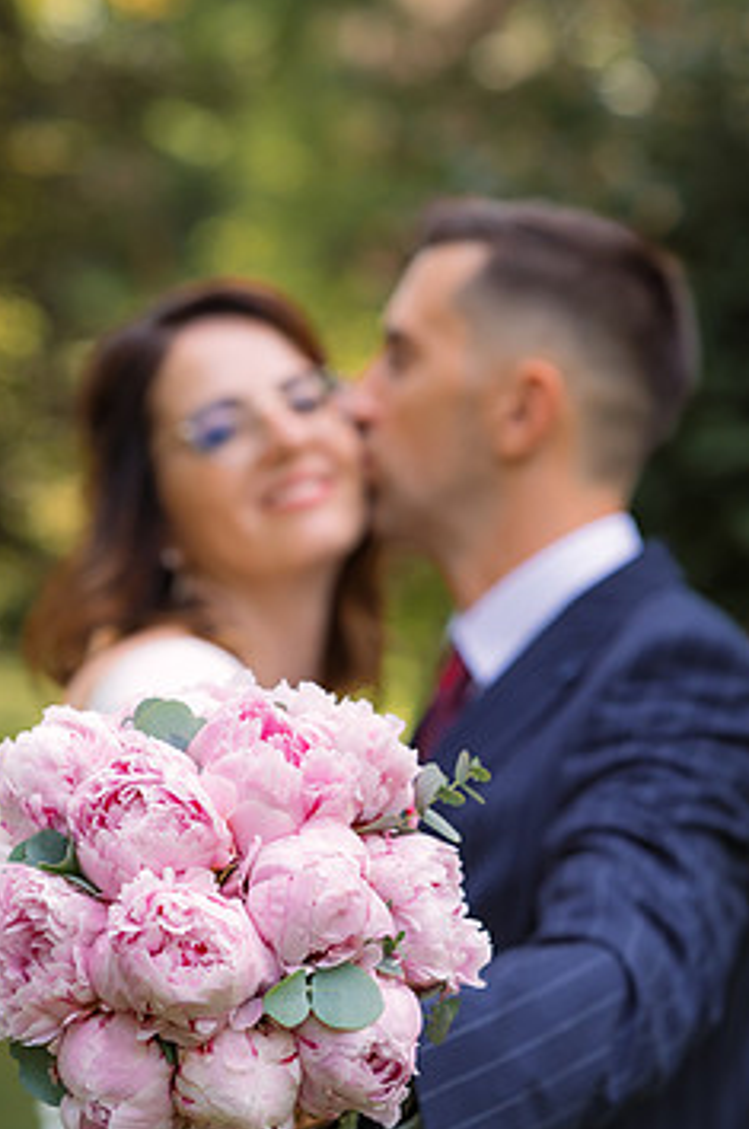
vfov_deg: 18.9
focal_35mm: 108
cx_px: 330
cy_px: 603
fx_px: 3380
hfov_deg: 12.6
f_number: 3.2
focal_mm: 85
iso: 400
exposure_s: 1/400
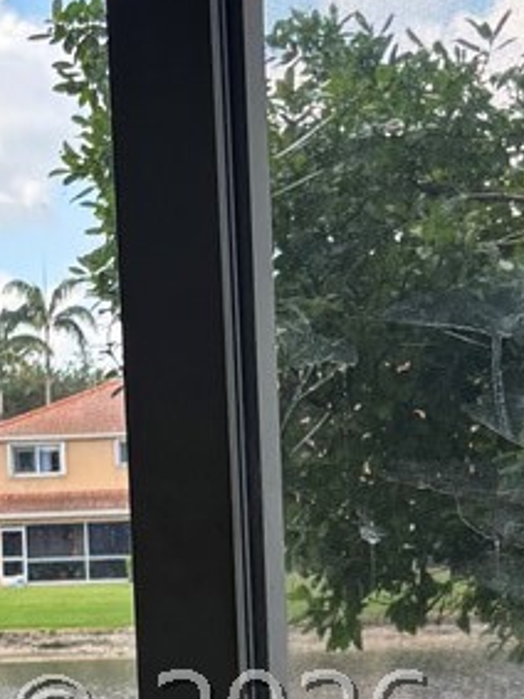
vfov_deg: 13.2
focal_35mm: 147
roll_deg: +0.8
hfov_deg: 10.1
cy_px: 716
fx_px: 2969
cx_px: 287
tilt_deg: -4.7
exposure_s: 1/716
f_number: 1.6
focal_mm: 5.96
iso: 50
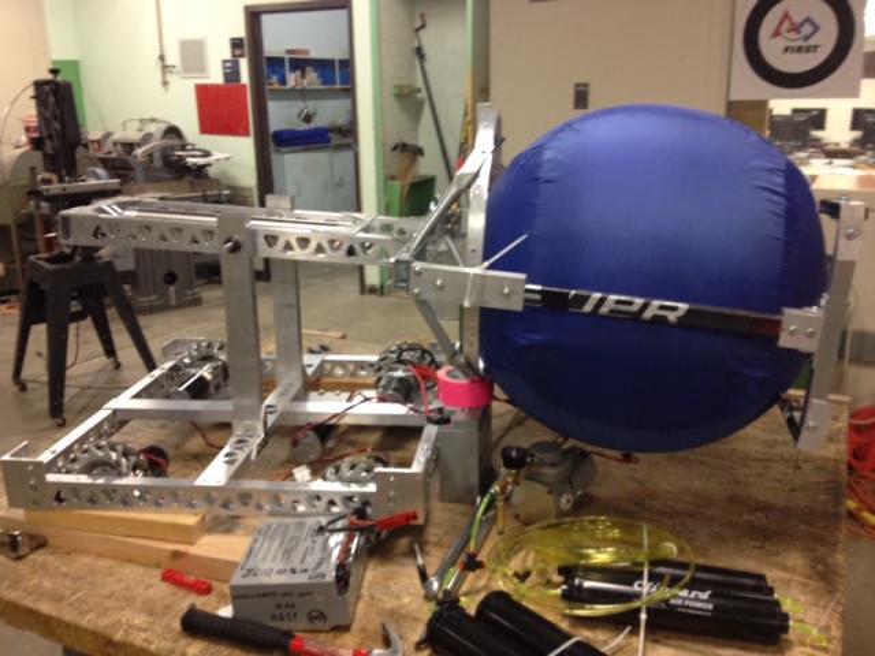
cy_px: 328
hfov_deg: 52.6
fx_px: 885
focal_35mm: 35
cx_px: 438
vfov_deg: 40.7
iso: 125
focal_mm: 4.28
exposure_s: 1/20
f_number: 2.4
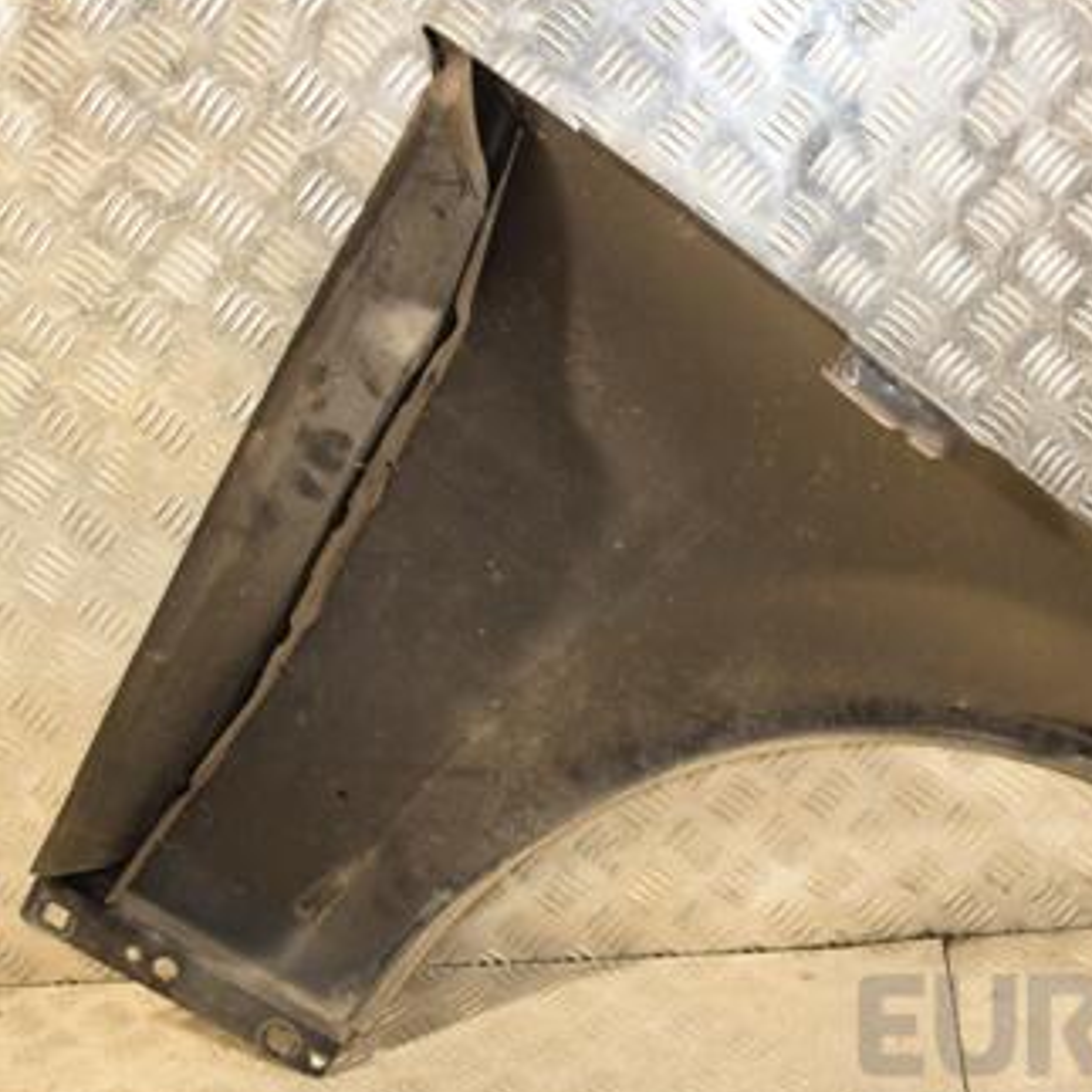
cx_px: 794
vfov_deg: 34.2
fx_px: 1777
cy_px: 575
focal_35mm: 50
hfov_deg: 33.6
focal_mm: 21
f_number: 5
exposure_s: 1/160
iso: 800
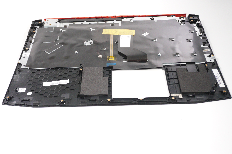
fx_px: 241
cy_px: 77
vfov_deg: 35.4
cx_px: 116
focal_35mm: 38
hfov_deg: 51.3
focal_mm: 25
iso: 640
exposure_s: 1/80
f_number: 5.6
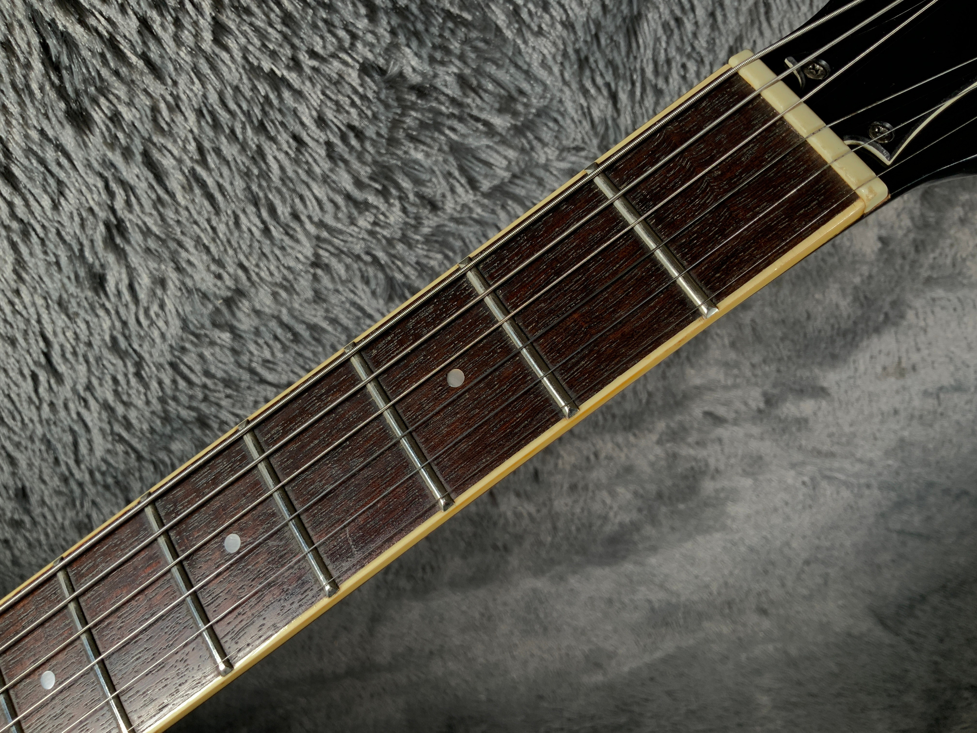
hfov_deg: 61.7
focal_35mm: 29
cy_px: 366
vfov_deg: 48.2
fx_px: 818
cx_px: 488
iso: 25
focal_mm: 3
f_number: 1.8
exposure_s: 1/104
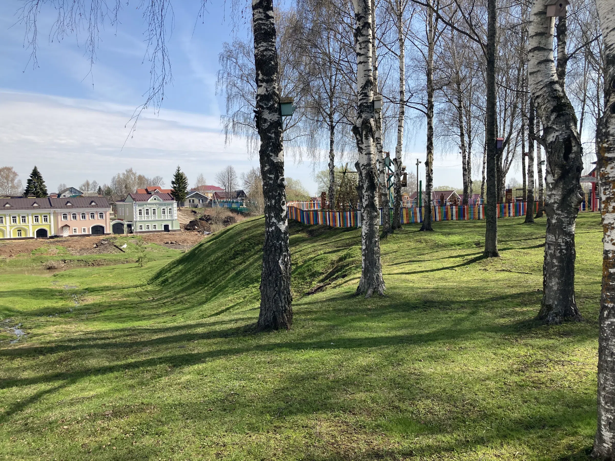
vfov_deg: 49.7
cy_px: 230
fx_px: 497
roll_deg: +0.8
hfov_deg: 63.4
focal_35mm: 28
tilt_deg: -3.3
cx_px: 308
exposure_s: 1/1499
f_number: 1.8
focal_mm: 3.99
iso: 20
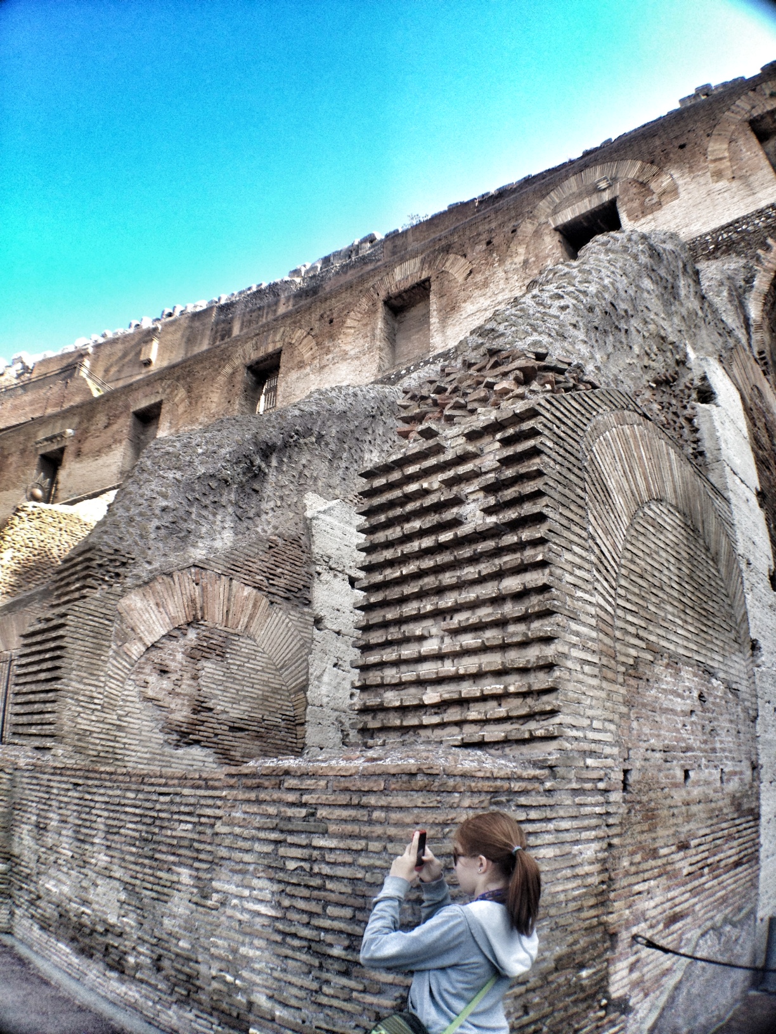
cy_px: 517
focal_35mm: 35
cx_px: 388
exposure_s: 1/252
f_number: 2.4
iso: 64
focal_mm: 4.28
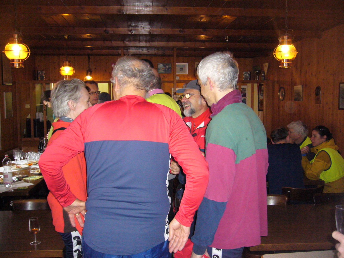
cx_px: 172
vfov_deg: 40.7
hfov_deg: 52.6
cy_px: 129
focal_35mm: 35
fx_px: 348
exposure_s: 1/60
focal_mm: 5.8
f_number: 2.8
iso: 400
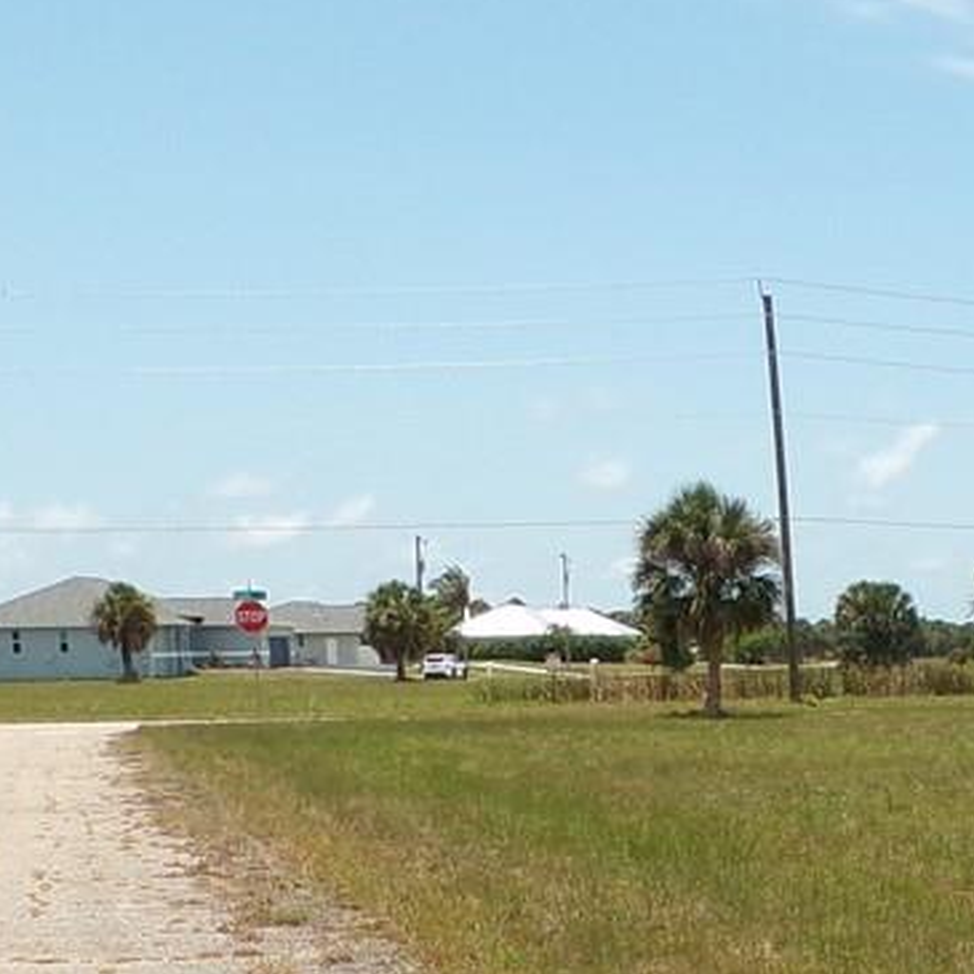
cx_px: 1166
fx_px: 2961
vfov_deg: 17.7
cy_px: 1198
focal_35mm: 93
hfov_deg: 17.8
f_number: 4.4
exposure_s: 1/750
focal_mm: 4.3
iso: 100
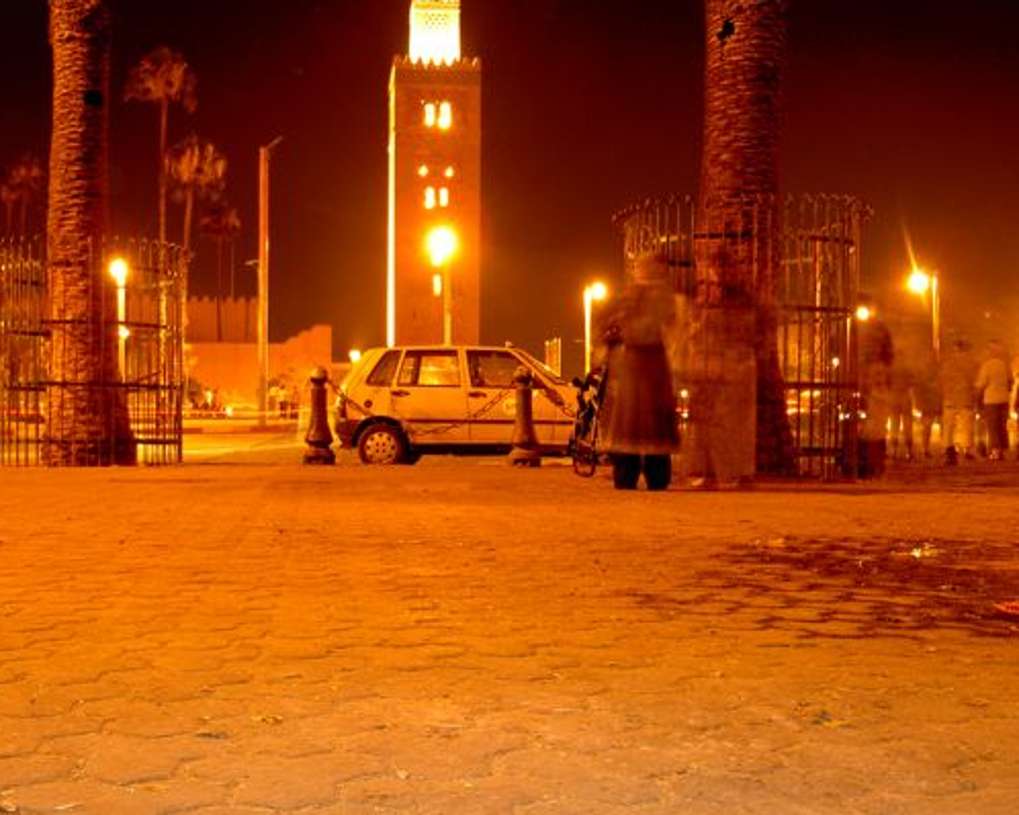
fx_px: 1206
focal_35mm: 40
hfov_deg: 45.7
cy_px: 408
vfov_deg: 37.3
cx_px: 454
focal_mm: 5.6
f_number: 2.8
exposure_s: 6
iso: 50
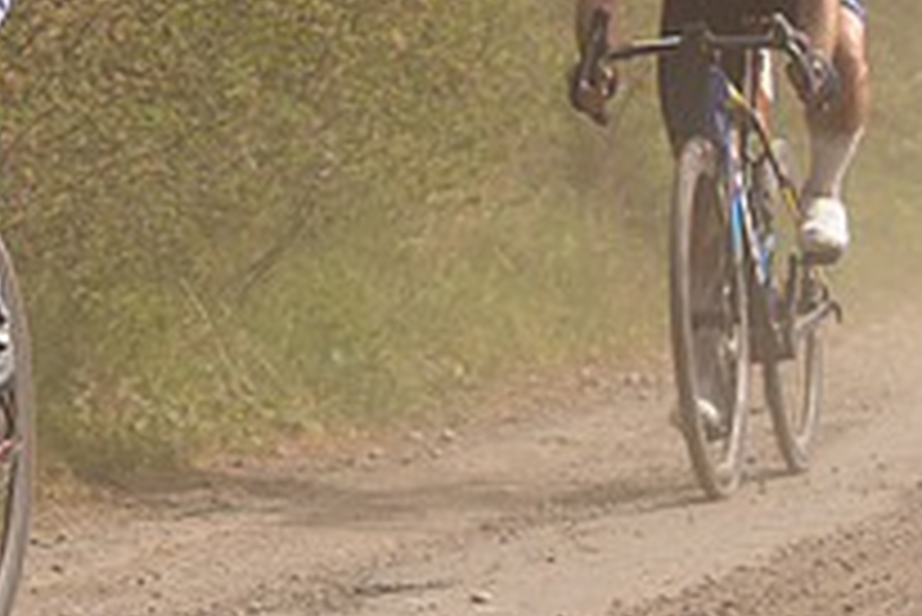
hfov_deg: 8.2
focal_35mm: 249
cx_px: -121
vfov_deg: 5.5
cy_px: -219
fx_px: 6381
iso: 160
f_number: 5
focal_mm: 70
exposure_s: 1/1000
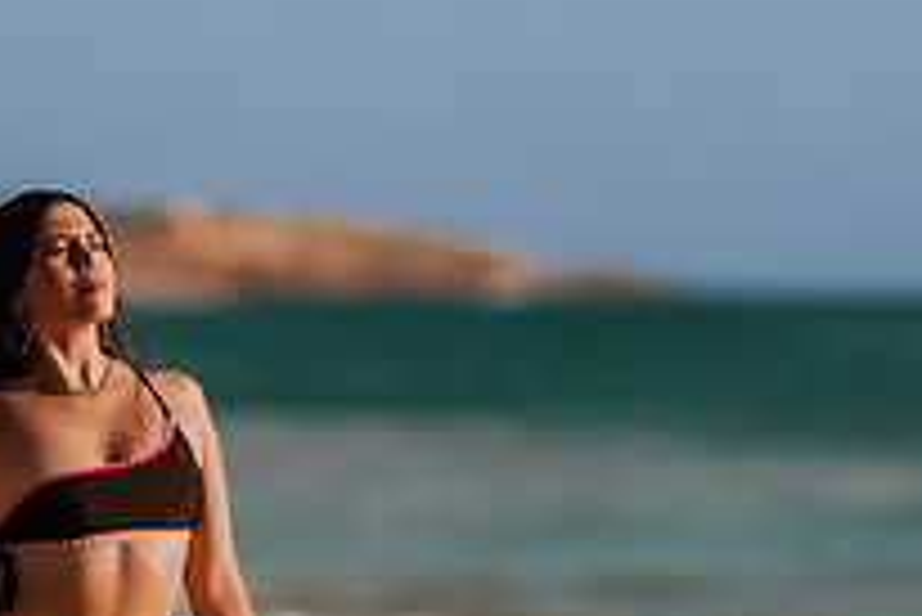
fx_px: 9893
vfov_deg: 3.6
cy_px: 690
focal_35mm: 386
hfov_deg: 5.3
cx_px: 355
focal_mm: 135
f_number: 2
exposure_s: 1/8000
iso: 50
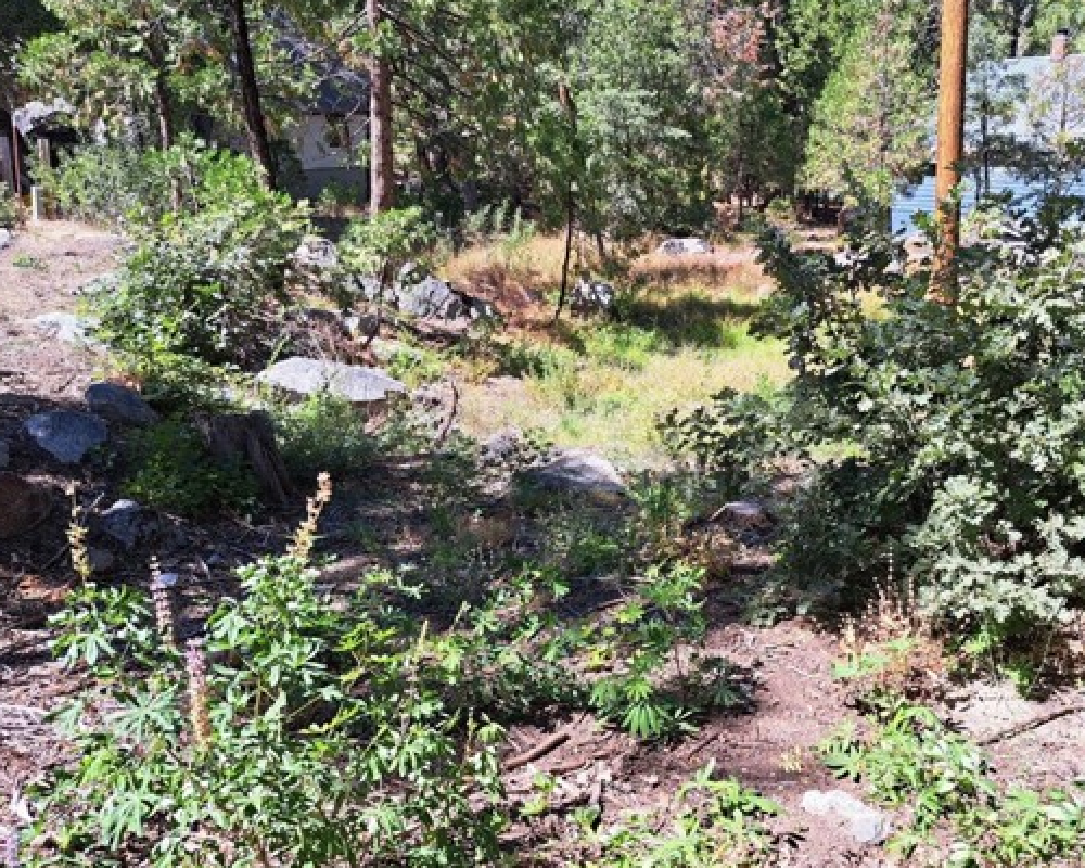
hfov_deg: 58.5
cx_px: 629
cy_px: 436
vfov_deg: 48.5
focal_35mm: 30
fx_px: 963
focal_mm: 5.23
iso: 50
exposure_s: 1/480
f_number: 1.8
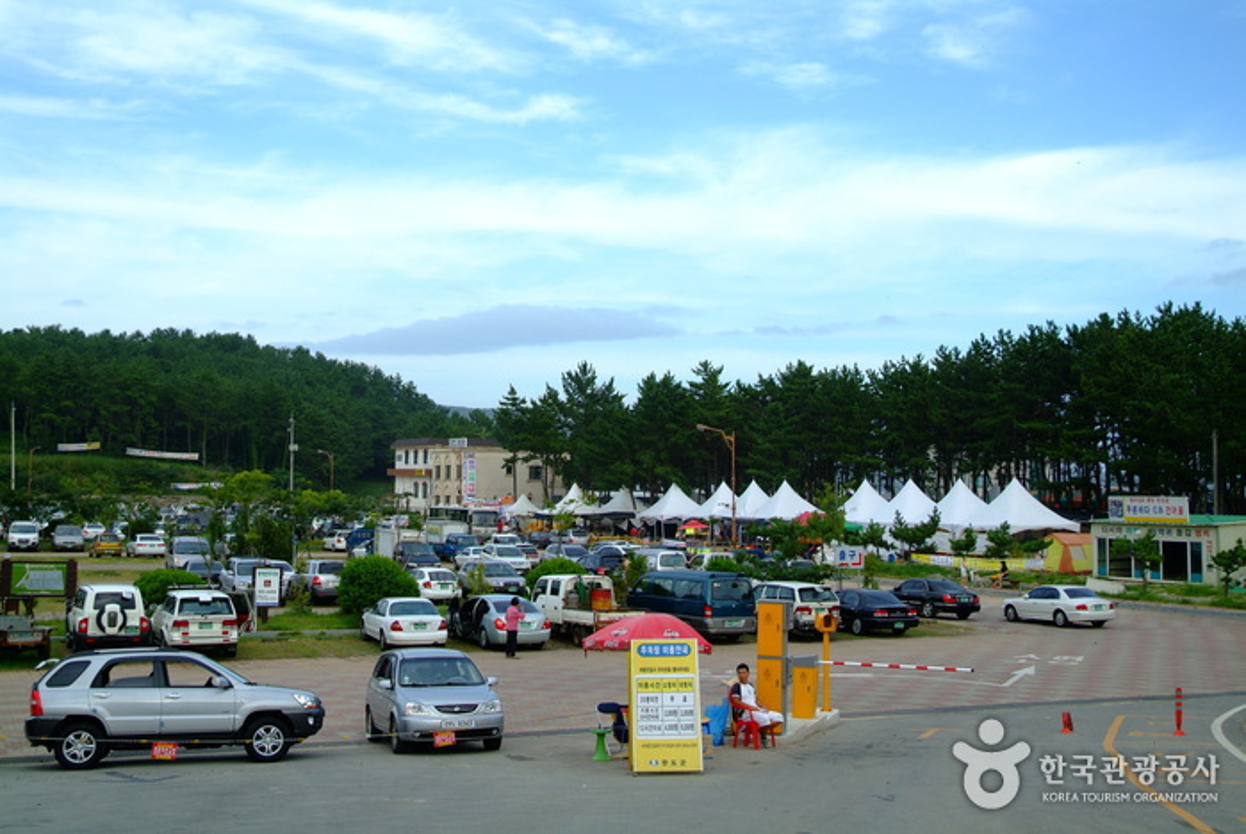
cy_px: 417
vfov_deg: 30.6
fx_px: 1525
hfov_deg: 44.4
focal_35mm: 44
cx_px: 623
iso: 200
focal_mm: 29
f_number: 4.8
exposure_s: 1/350
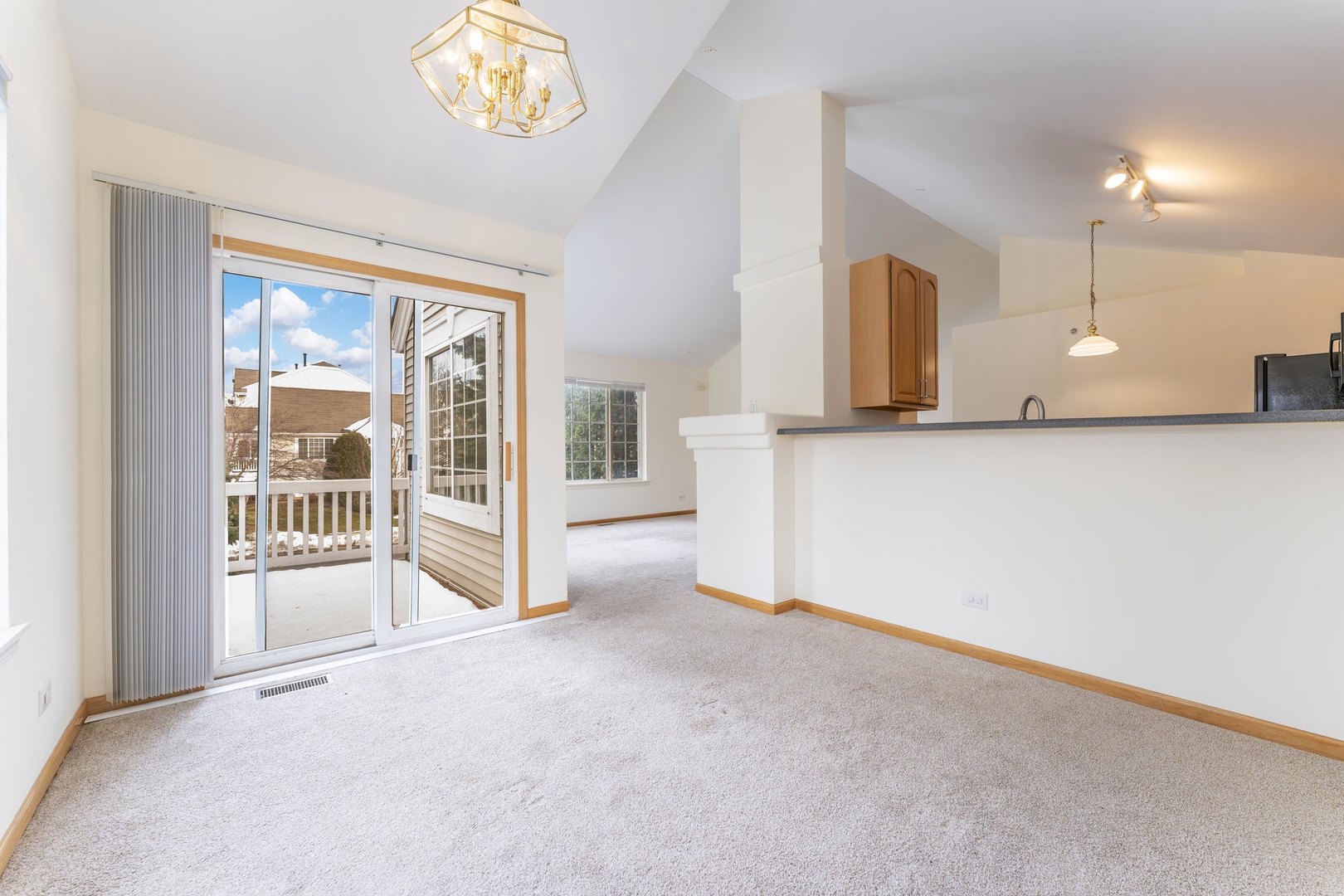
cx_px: 672
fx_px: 523
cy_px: 448
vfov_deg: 81.2
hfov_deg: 104.3
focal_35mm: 14
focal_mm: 14
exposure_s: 1/80
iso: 640
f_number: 7.1
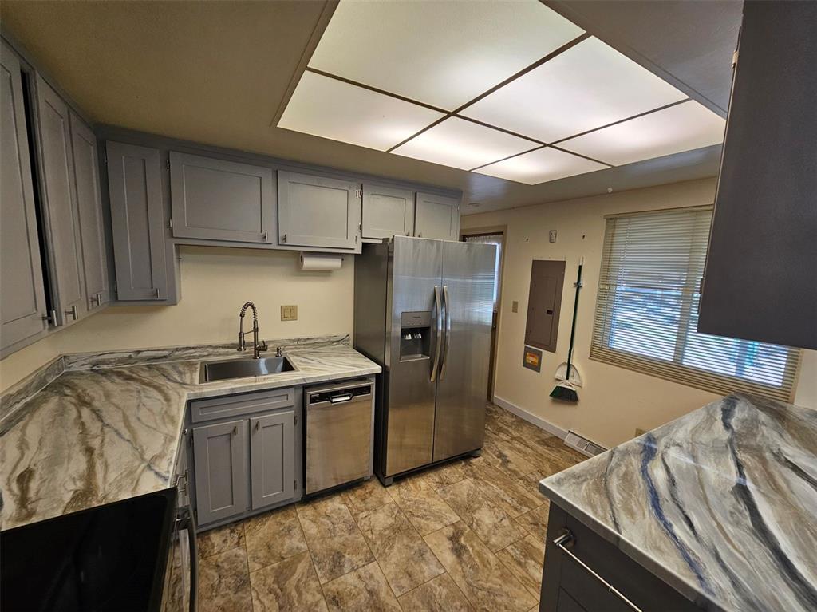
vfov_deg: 89.9
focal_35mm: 13
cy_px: 306
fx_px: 307
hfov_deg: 106.2
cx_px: 408
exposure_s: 1/60
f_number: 2.2
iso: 100
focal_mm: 2.2
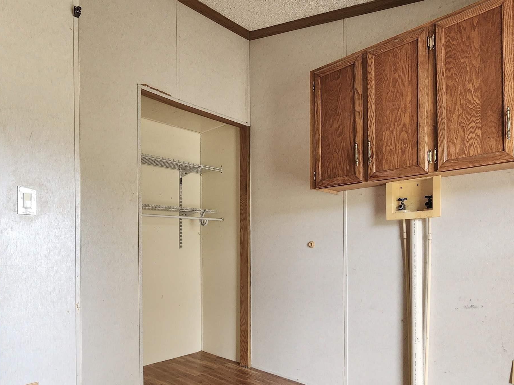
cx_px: 242
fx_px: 327
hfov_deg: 76.3
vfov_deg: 60.0
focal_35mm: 22
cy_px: 249
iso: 160
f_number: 2.2
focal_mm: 2.2
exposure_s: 1/60
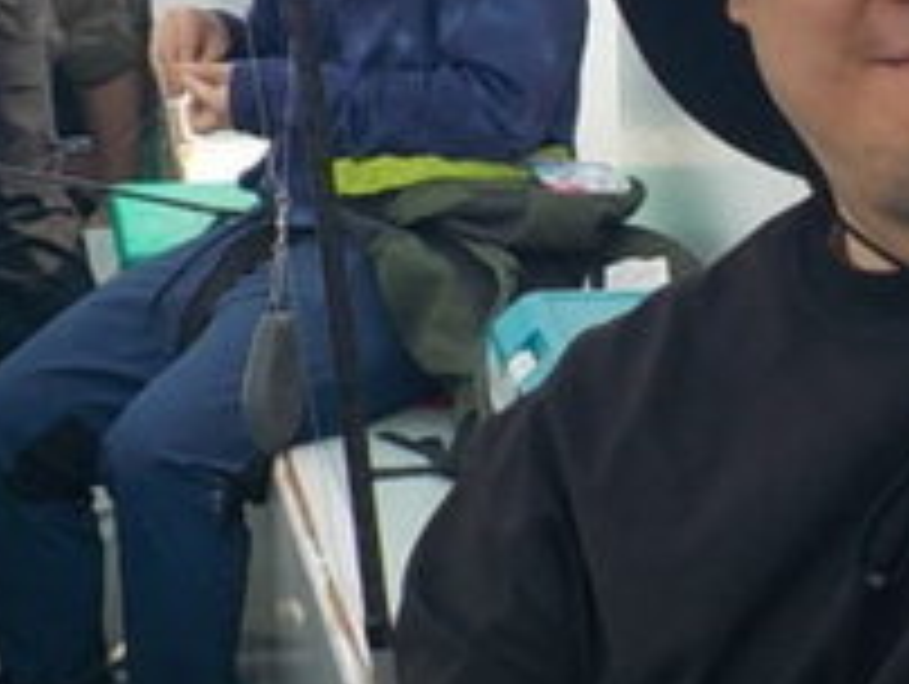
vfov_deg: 15.5
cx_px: 972
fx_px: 2498
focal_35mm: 95
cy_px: 126
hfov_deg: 19.8
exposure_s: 1/800
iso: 125
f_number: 3.3
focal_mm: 4.1
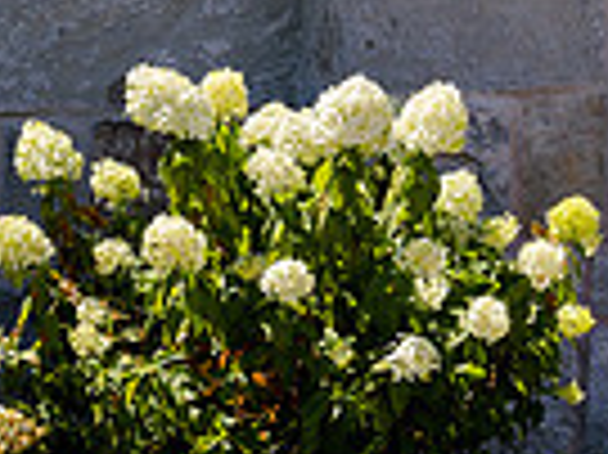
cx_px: -649
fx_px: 3475
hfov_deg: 9.3
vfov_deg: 7.4
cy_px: -126
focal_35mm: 198
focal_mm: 48
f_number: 8
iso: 100
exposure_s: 1/200
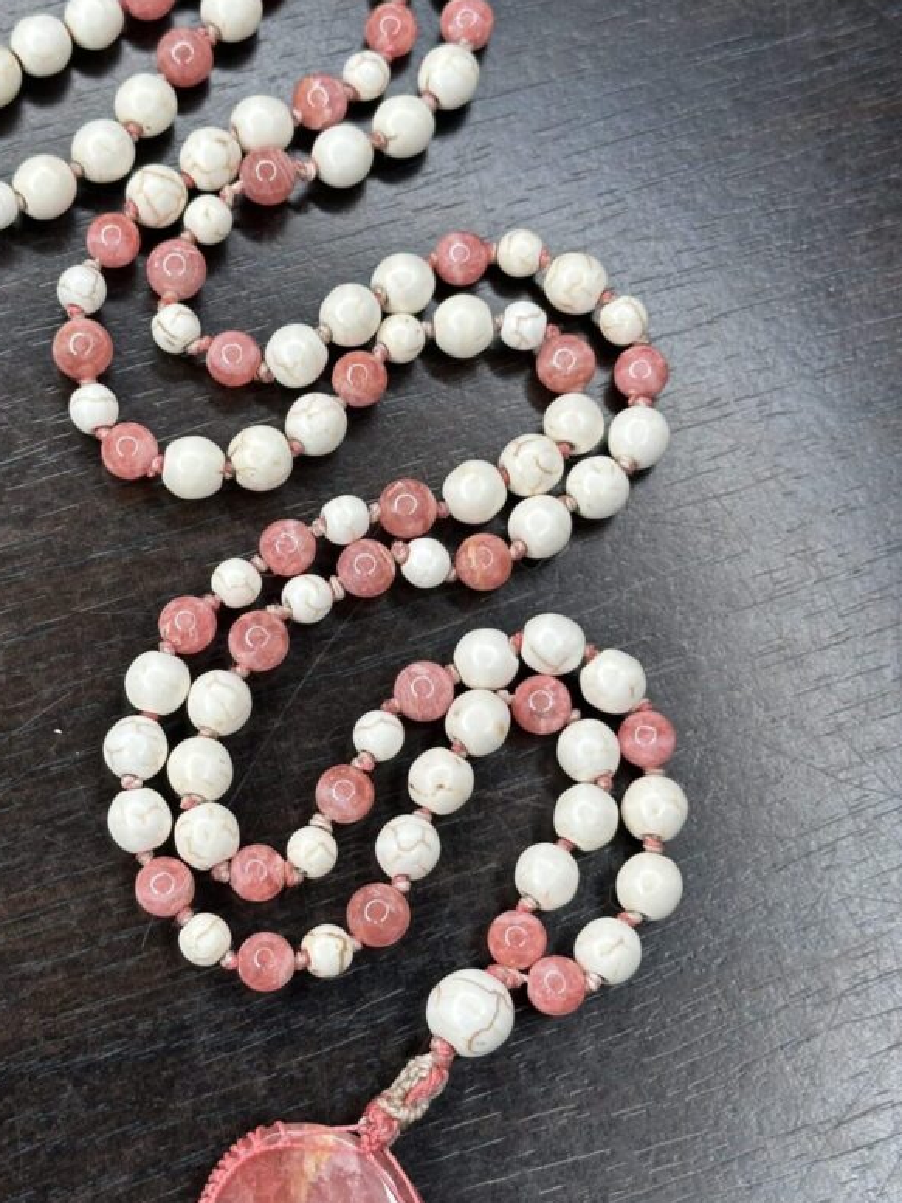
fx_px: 2293
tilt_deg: -73.6
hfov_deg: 22.2
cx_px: 305
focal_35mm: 66
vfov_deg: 29.4
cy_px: 624
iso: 50
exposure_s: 1/100
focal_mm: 6.86
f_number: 1.78
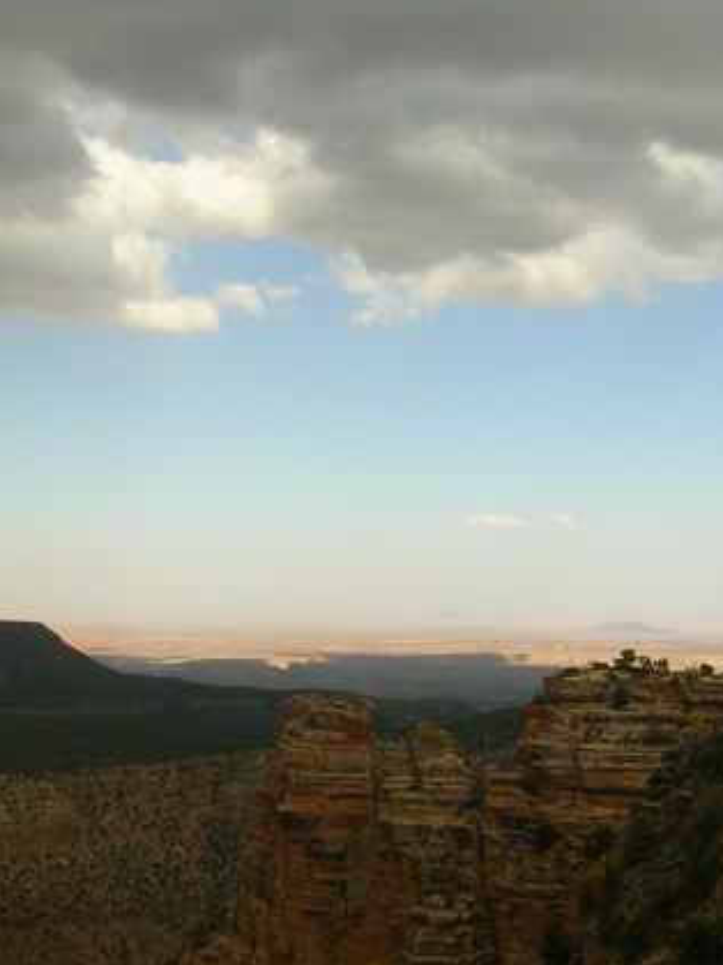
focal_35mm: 58
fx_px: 1616
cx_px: 403
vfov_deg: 33.2
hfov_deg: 25.2
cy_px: 493
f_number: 5.6
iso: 50
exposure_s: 1/247
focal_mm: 5.8
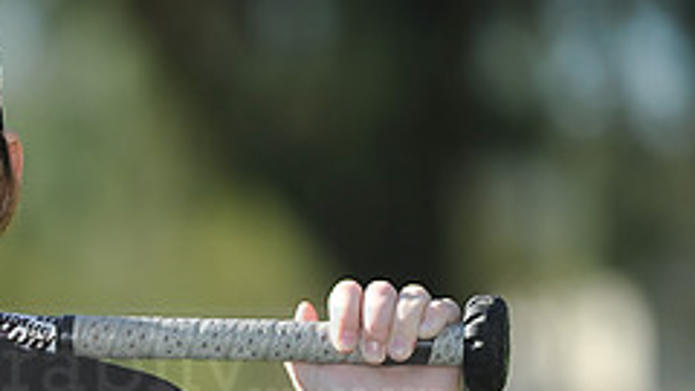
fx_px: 9306
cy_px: 345
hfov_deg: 4.3
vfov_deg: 2.4
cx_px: -104
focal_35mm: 505
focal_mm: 200
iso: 200
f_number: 4
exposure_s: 1/800
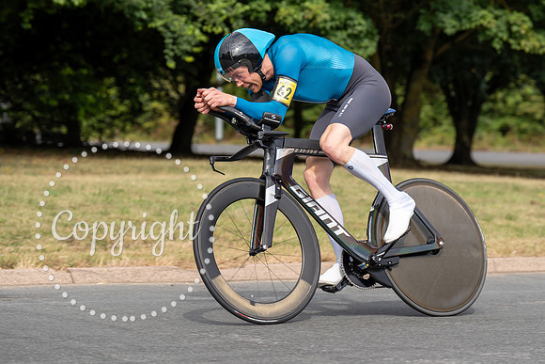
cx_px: 332
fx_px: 2049
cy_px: 142
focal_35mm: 135
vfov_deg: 10.1
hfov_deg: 15.1
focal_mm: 111
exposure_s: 1/1000
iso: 125
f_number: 4
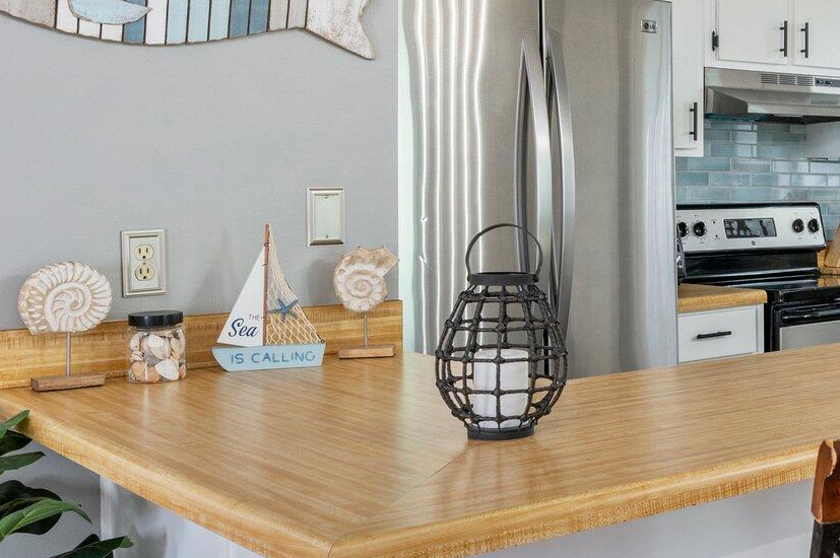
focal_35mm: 52
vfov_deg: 25.8
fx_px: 1212
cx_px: 870
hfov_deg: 34.2
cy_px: 187
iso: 640
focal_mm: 21
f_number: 9
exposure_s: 1/30
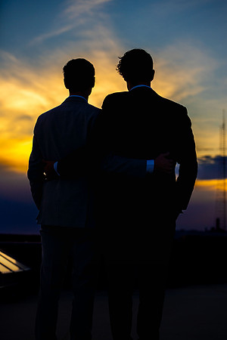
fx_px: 662
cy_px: 170
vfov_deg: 28.8
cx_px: 114
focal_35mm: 70
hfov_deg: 19.5
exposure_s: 1/1250
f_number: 3.5
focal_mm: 70
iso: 125
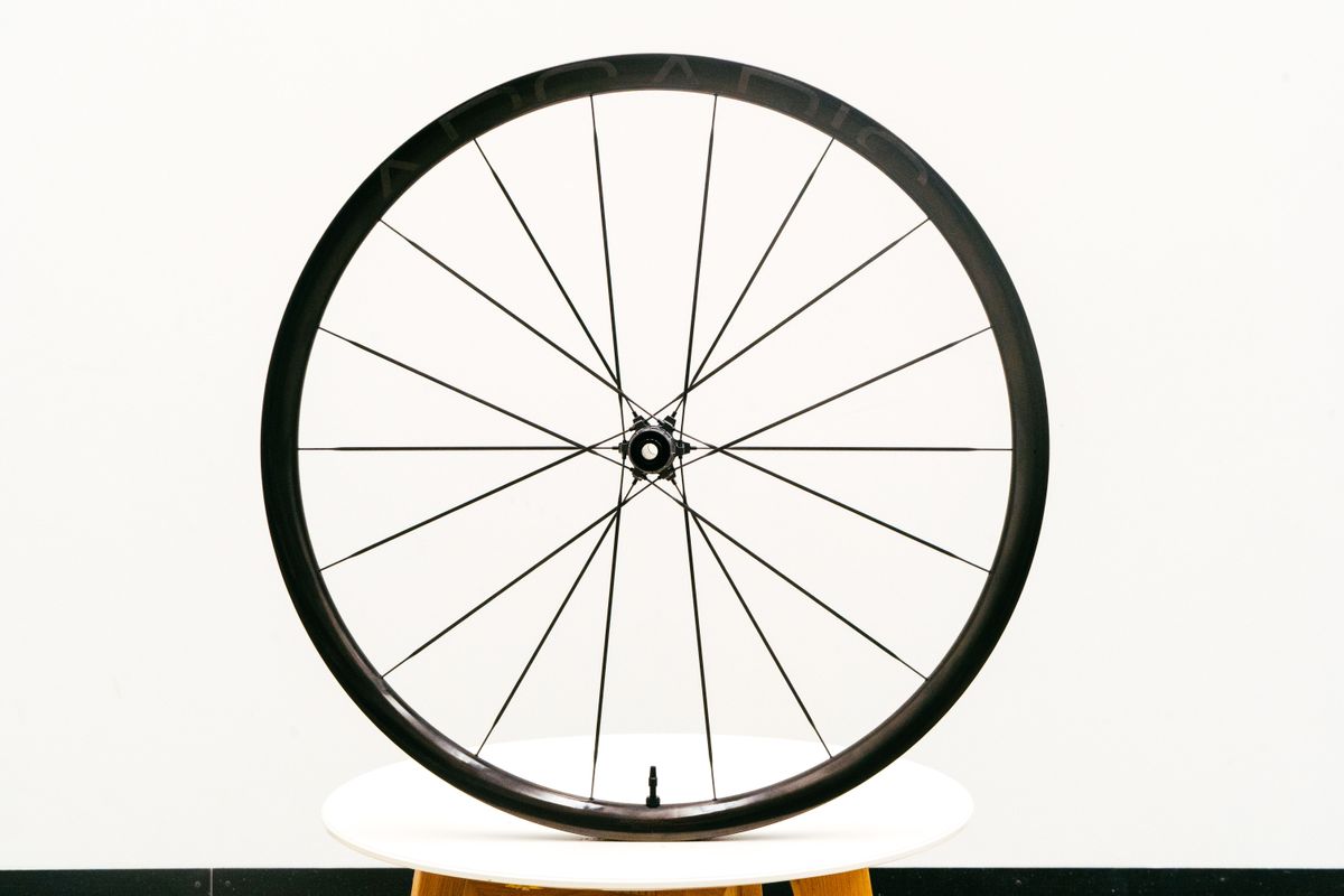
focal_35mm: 37
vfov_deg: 35.9
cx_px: 672
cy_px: 448
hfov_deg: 51.9
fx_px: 1381
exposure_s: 1/125
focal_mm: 37
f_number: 11
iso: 5000
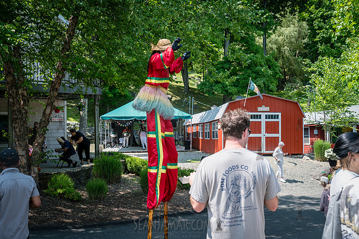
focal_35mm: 36
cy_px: 120
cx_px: 180
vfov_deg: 36.5
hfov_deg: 52.8
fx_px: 362
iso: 100
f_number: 4.5
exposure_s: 1/250
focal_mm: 35
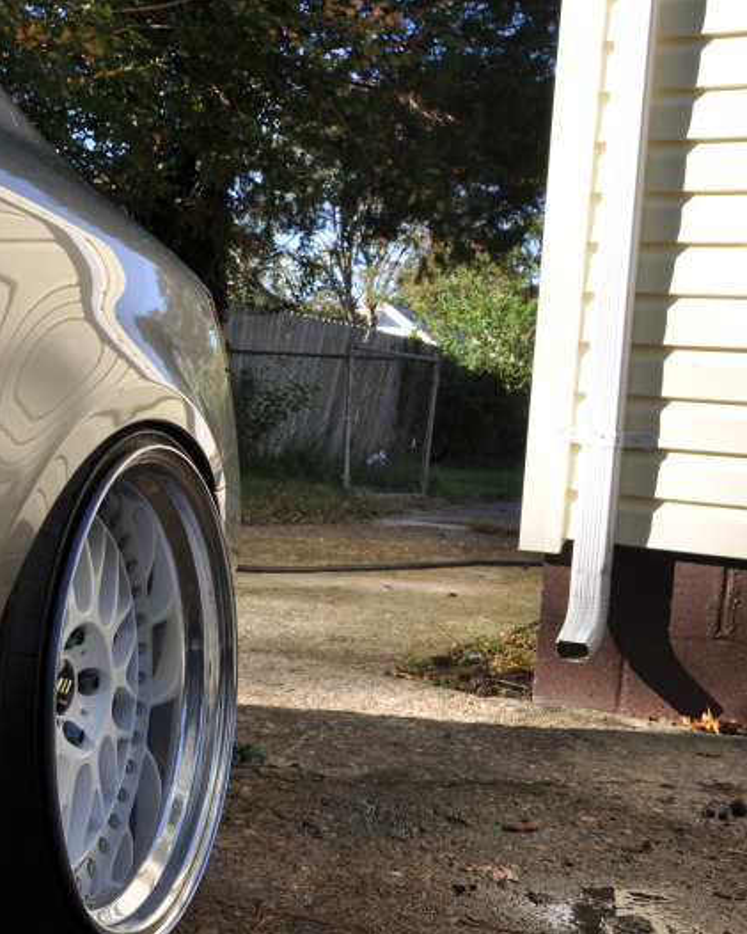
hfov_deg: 31.3
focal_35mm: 47
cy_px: 470
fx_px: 1298
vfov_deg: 39.5
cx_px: 152
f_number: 10
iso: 200
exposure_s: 1/100
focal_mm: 22
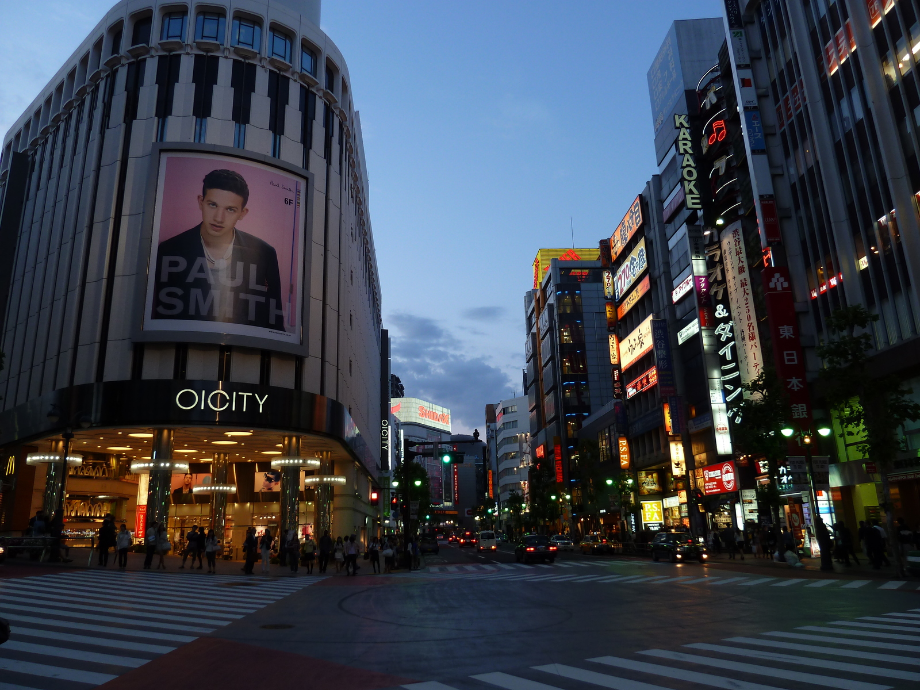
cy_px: 345
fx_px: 664
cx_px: 460
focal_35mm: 25
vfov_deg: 54.9
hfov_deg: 69.4
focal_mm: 4.1
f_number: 3.3
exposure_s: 1/30
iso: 80
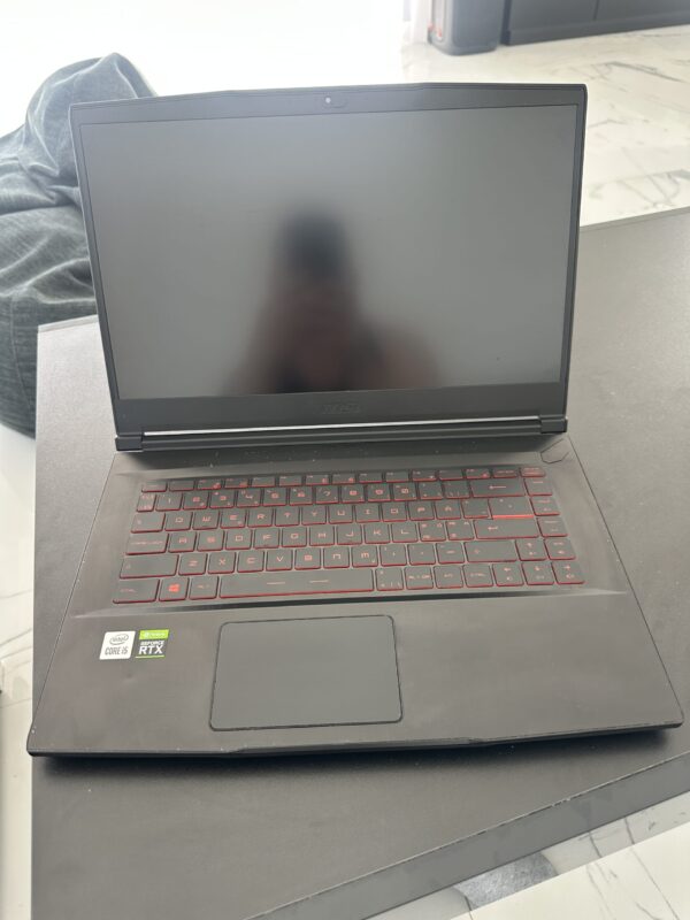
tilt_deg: -44.1
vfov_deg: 71.6
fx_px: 638
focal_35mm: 24
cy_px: 460
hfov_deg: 56.8
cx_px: 345
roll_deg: +2.3
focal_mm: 6.86
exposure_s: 1/166
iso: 125
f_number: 1.78
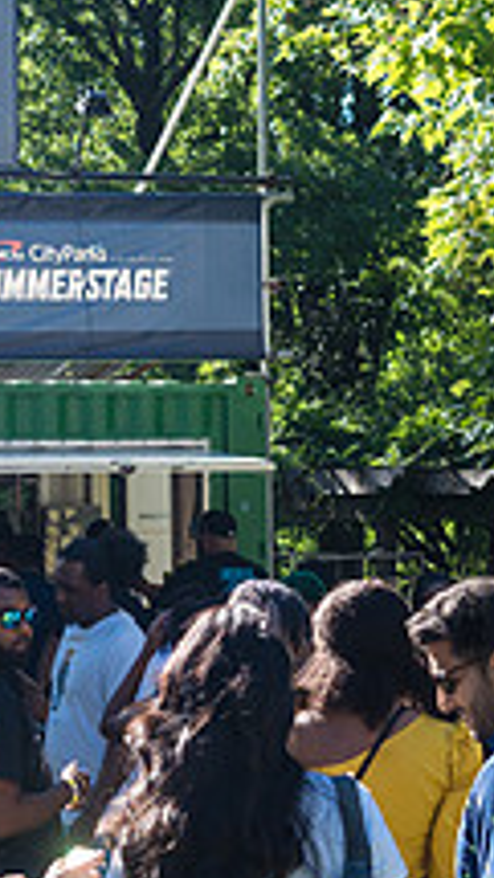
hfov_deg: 12.0
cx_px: -57
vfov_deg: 21.6
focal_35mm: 99
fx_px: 2305
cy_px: 419
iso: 200
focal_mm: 35
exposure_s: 1/800
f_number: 3.5
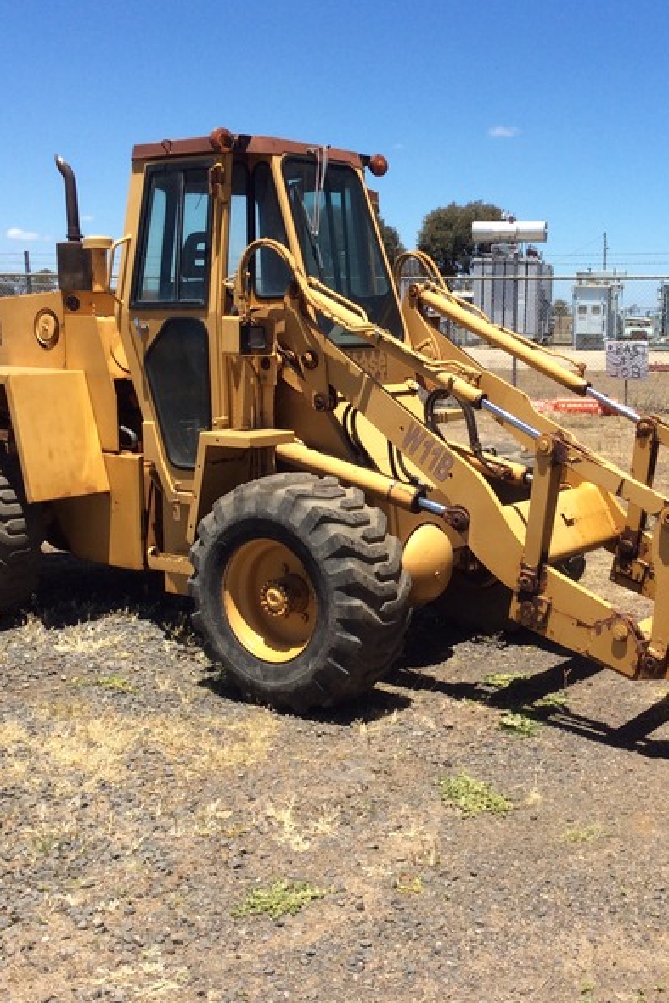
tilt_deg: -7.0
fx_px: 1254
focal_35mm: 45
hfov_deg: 29.5
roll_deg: +1.3
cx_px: 474
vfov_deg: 43.6
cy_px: 497
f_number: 2.4
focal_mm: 3.3
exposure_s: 1/1431
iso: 32
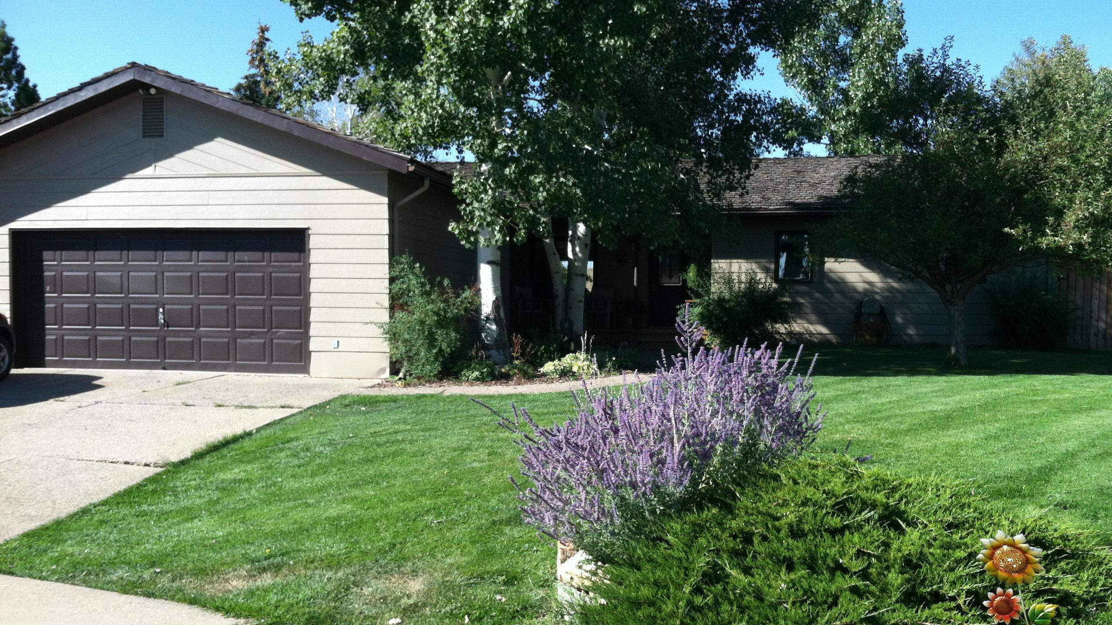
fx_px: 1150
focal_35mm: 39
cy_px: 356
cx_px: 569
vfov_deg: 30.4
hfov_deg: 51.6
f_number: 2.8
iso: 80
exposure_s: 1/577
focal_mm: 3.85
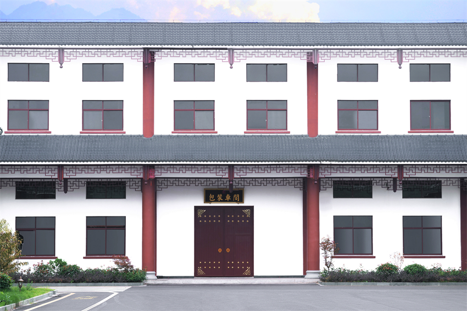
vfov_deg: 12.1
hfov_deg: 18.1
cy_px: 156
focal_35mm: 113
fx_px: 1465
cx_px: 234
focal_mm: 113
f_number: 3.5
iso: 100
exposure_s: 1/200
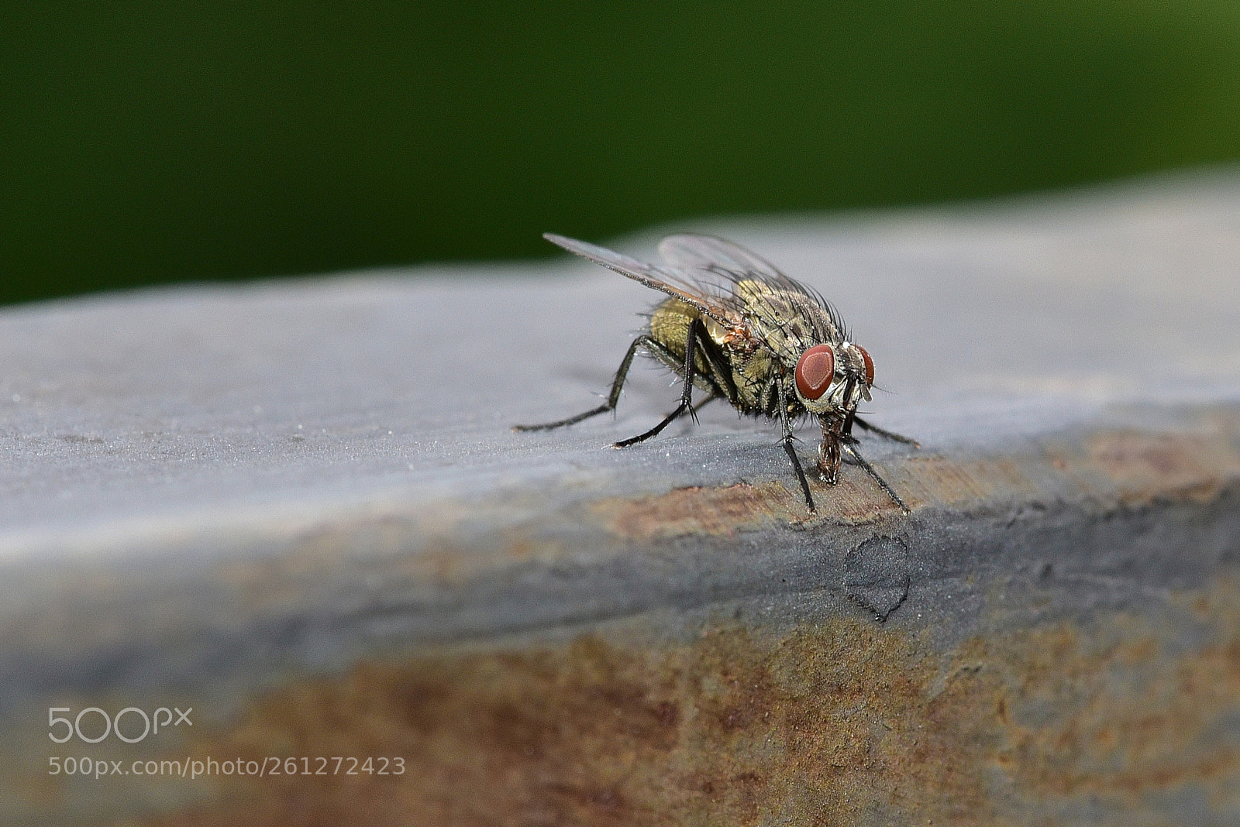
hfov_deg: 19.4
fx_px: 3618
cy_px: 414
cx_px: 620
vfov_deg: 13.1
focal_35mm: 105
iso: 800
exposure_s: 1/60
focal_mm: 105
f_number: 22
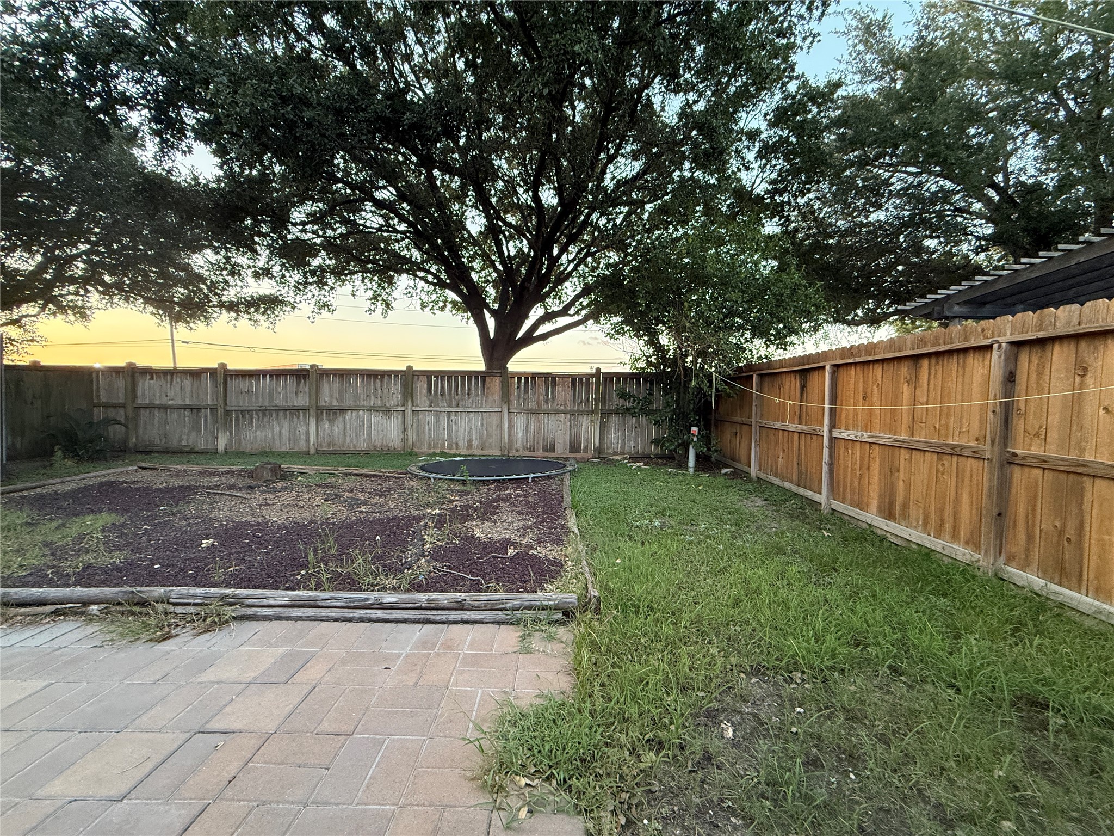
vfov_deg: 85.7
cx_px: 557
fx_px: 451
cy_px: 418
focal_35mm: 14
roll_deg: -0.9
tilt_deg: -1.9
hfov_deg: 102.1
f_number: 2.2
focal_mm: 2.22
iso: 320
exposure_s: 1/83
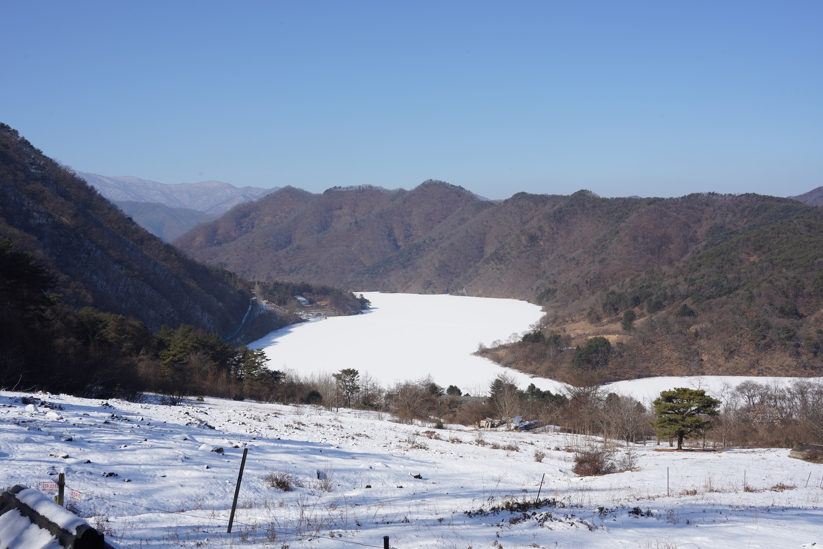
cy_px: 274
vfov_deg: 36.9
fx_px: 823
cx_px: 412
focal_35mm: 36
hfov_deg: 53.1
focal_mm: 36
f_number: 16
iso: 100
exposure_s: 1/100
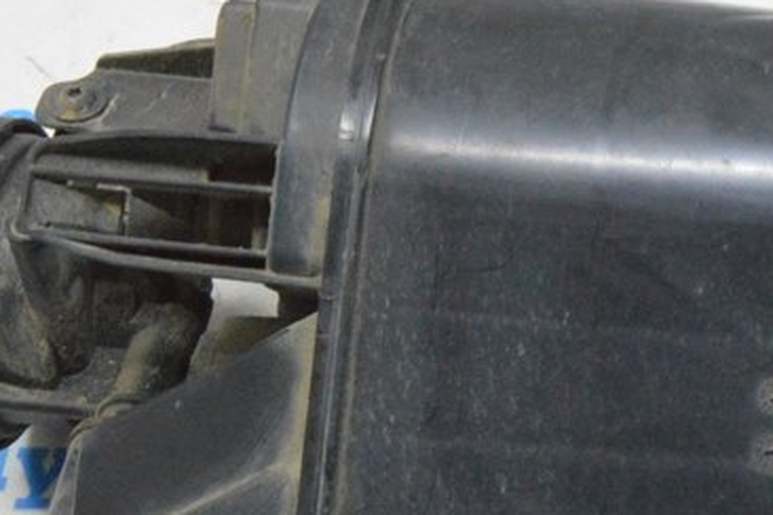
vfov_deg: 14.2
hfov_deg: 20.2
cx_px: 843
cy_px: 339
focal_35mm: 96
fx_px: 2070
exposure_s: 1/15
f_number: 20
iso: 6400
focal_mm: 23
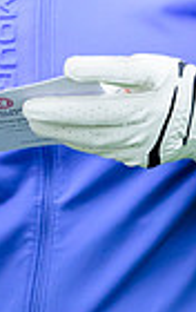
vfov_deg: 2.7
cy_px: -158
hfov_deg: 1.7
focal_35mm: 784
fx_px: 6673
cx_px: 129
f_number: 2.8
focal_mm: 160
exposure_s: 1/1000
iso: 3200
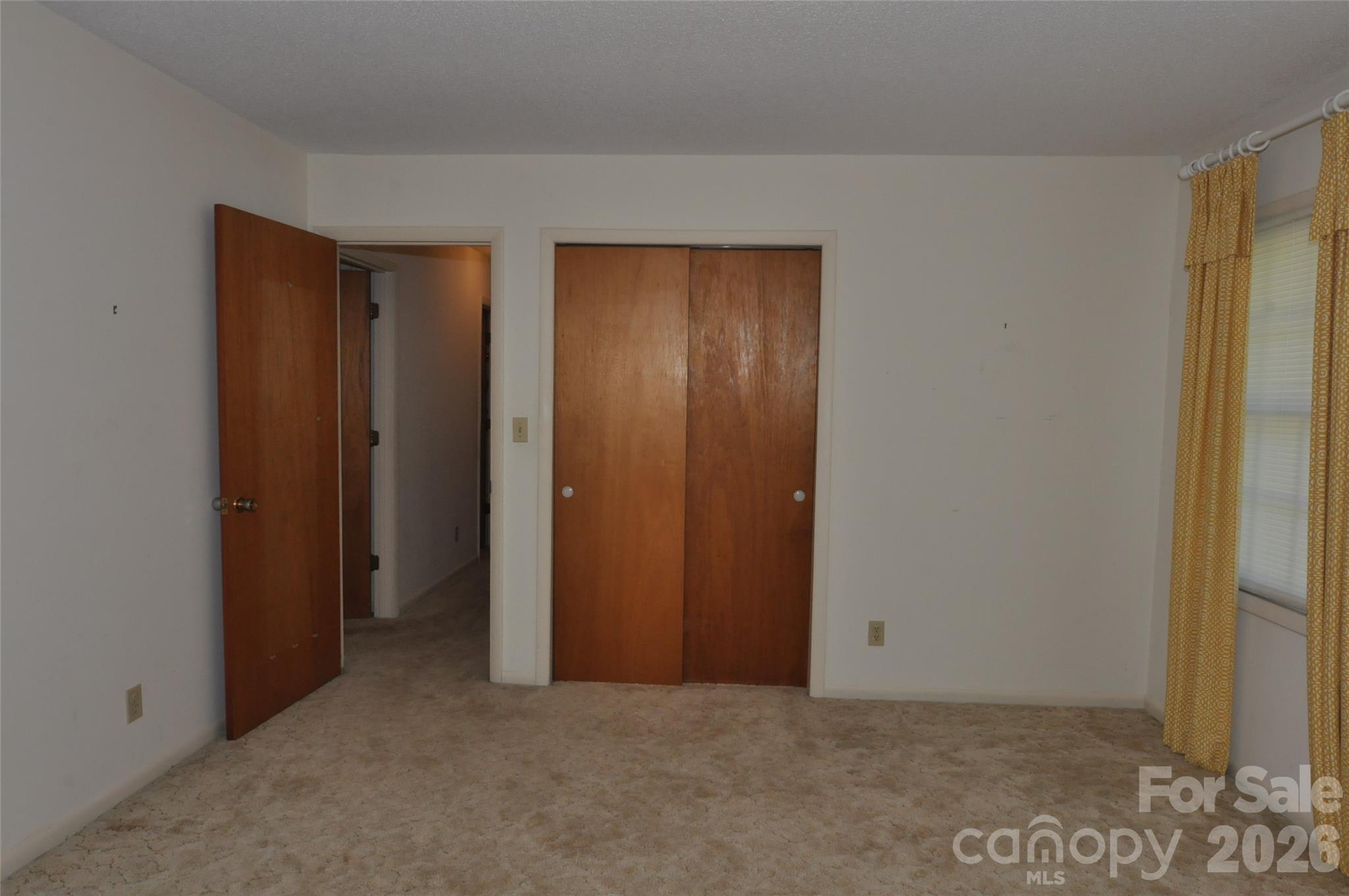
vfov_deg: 59.4
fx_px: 786
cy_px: 448
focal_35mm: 21
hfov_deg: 81.3
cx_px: 674
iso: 800
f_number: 5.6
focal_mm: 14
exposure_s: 1/60
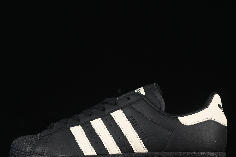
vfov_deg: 12.8
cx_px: 117
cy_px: 108
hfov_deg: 19.1
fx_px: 701
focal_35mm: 107
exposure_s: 1/60
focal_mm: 50
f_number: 6.3
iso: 160
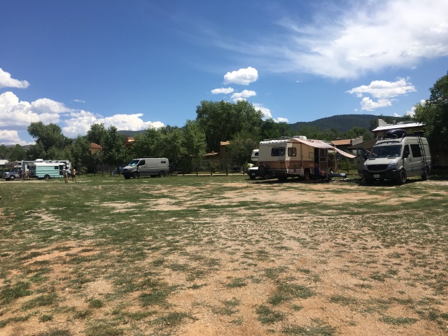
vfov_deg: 48.2
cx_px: 224
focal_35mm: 29
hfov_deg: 61.7
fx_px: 375
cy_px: 168
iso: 25
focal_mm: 4.15
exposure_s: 1/2262
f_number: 2.2
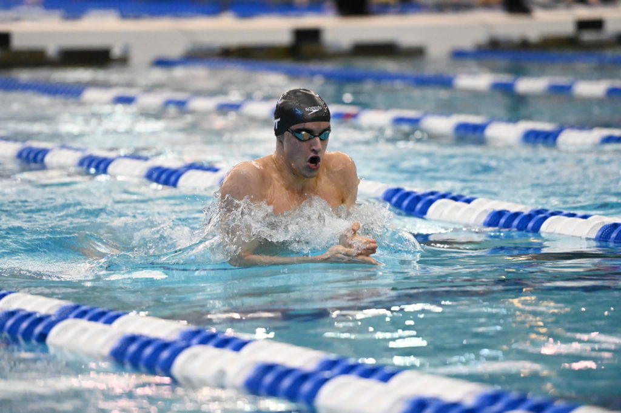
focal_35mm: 200
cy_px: 206
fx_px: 3449
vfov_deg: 6.9
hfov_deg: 10.3
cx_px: 310
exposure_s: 1/1250
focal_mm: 200
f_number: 2.8
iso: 10000
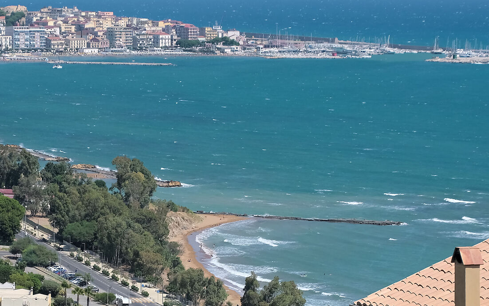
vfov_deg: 8.1
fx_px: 2159
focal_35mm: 162
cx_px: 67
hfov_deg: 12.8
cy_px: 233
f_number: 8
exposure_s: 1/1000
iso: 400
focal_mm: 48.6
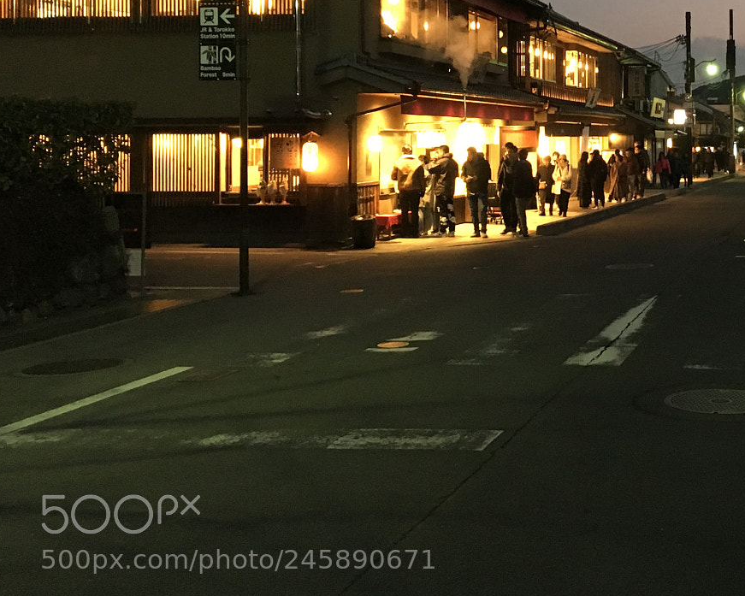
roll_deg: -0.3
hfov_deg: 34.0
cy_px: 114
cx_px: 672
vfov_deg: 28.5
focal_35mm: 52
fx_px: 1147
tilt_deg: +0.5
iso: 400
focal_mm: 4.15
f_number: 2.2
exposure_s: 1/15
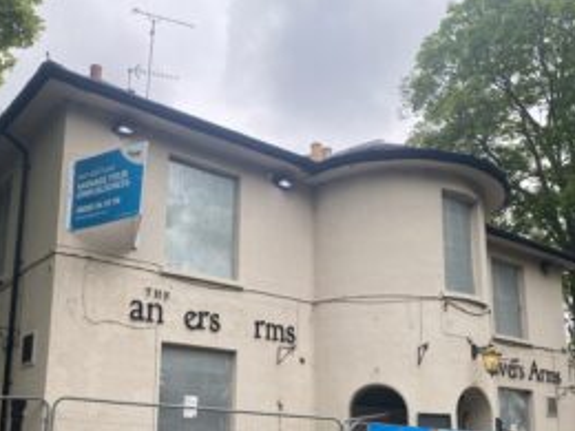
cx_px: 243
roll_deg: -1.4
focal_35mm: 40
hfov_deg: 46.6
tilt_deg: +12.1
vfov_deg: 35.1
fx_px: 664
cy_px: 325
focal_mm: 4.25
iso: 32
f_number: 1.8
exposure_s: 1/698
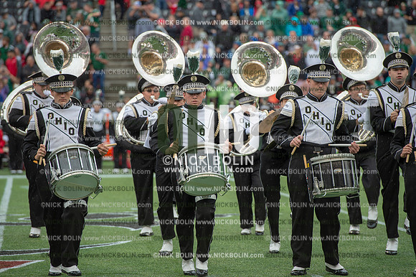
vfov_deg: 6.9
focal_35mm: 200
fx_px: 2310
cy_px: 138
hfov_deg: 10.3
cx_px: 208
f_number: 4
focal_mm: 200
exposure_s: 1/500
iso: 400
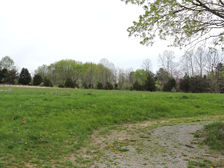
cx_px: 112
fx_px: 324
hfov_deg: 38.2
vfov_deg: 29.1
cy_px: 84
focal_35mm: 50
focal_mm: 9
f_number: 4
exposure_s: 1/1000
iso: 160
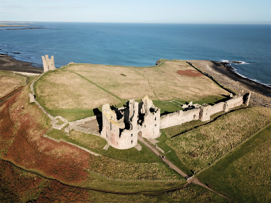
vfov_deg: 53.1
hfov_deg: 67.3
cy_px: 102
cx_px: 136
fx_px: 204
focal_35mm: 26
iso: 100
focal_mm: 4.73
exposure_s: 1/1274
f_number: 2.2
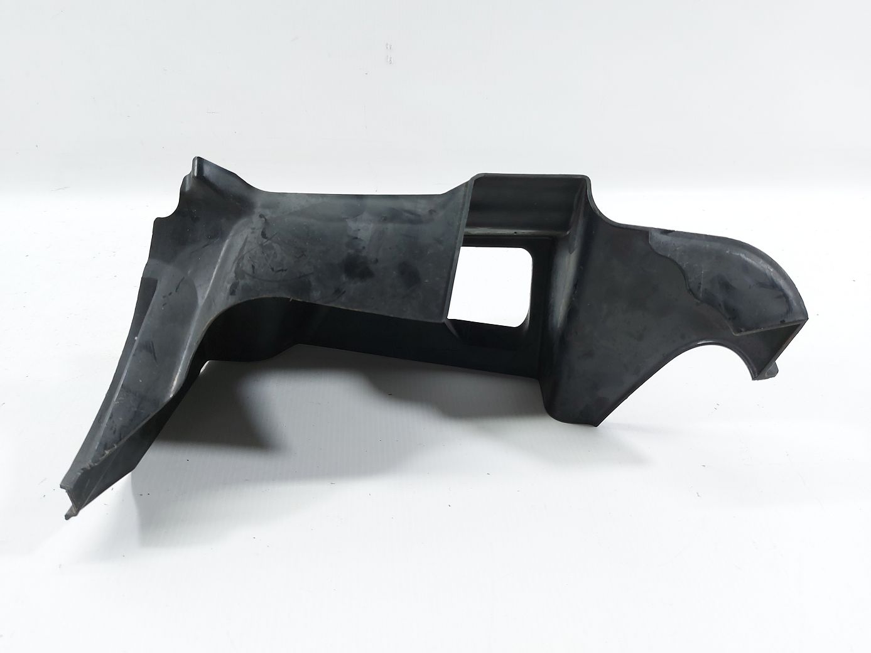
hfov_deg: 71.6
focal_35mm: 24
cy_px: 326
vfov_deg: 56.8
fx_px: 604
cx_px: 436
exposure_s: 1/50
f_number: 1.8
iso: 80
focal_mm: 5.23
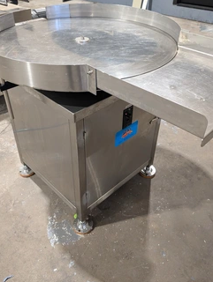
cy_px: 129
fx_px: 245
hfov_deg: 46.9
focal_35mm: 30
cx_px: 103
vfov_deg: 59.8
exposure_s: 1/29.5
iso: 147
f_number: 1.68
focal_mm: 6.9
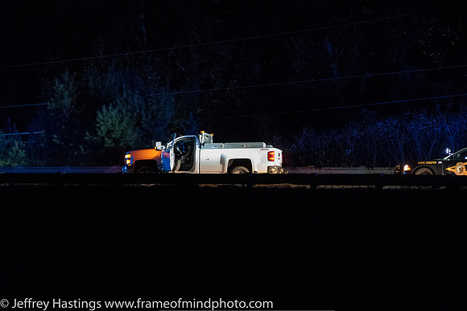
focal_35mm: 142
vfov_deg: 9.6
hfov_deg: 14.4
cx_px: 234
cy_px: 156
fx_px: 1849
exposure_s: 1/50
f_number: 4.2
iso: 16000
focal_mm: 95
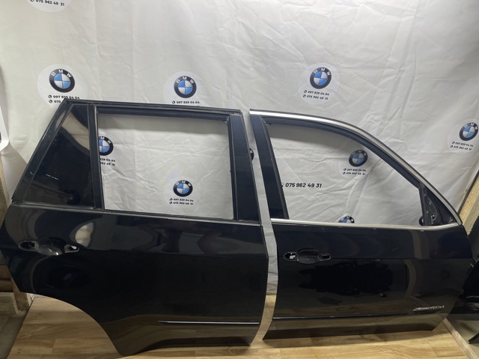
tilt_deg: -28.8
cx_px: 240
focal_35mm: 25
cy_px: 180
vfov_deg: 54.8
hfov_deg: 69.4
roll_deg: -7.5
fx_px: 346
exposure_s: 1/100
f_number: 1.6
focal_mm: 5.1
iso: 50
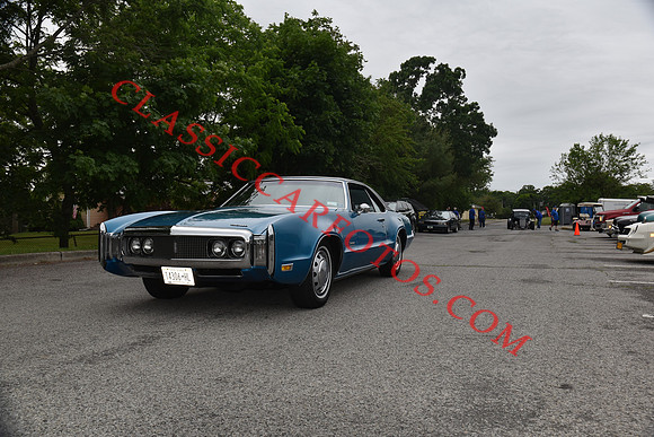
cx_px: 327
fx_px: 600
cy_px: 218
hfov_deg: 57.2
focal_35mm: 33
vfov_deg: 40.0
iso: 140
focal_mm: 22
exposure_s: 1/125
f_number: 5.6
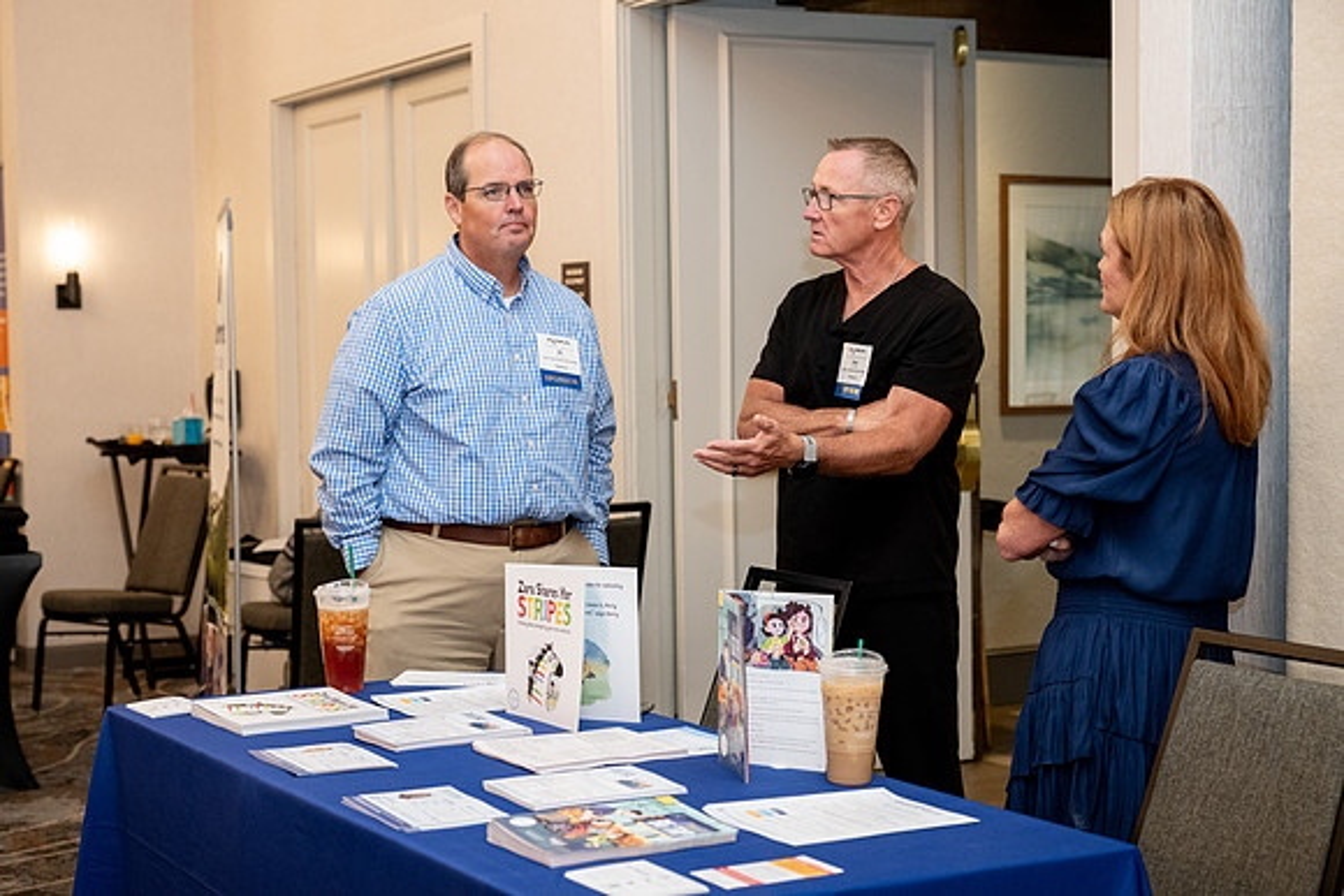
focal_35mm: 57
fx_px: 2128
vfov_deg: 23.8
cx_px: 672
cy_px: 448
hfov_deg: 35.0
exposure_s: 1/320
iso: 2000
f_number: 4
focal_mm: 57
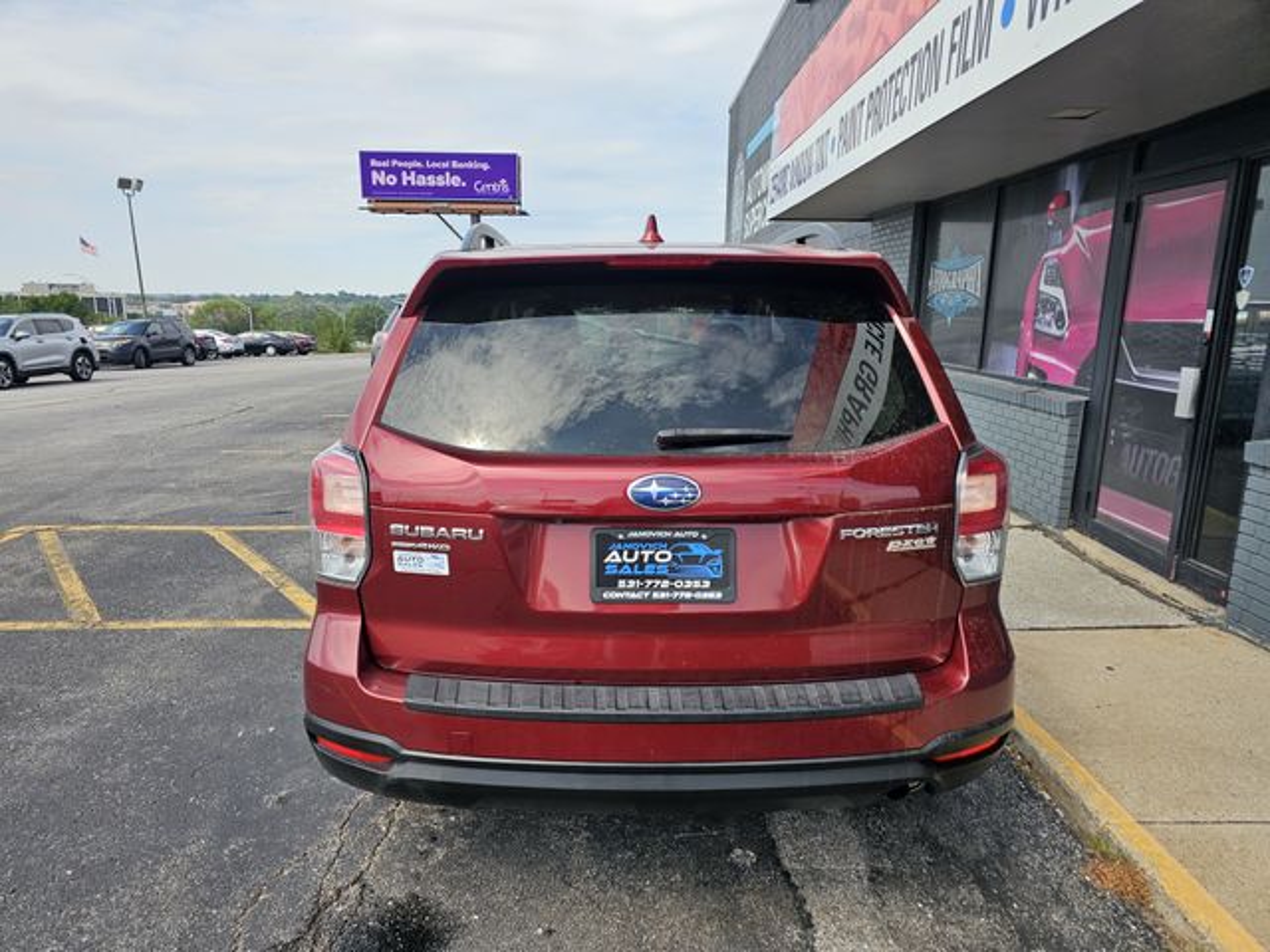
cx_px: 635
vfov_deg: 58.9
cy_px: 476
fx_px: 844
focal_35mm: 23
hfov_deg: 73.9
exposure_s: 1/477
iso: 10
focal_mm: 6.3
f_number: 1.7
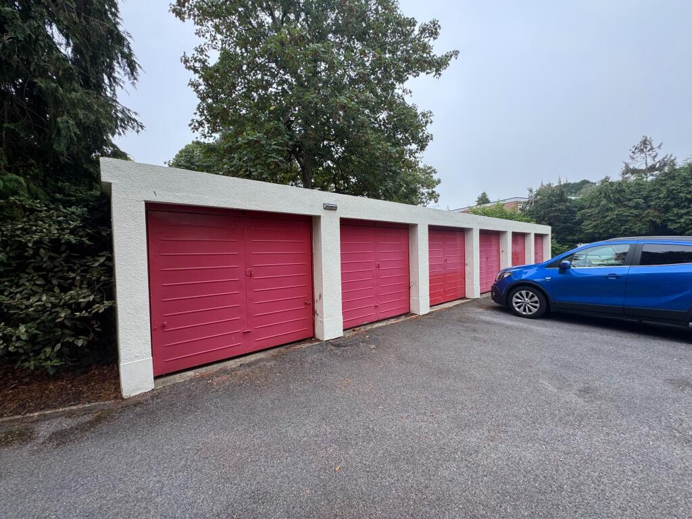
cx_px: 346
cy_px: 260
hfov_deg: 102.1
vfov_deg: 85.7
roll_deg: +1.9
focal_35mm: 14
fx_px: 280
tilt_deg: -0.8
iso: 64
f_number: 2.2
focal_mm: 2.22
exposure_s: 1/99
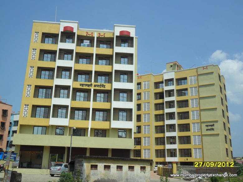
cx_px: 122
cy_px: 91
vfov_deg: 38.7
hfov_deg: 50.1
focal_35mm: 37
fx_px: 260
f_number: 10.1
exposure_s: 1/250
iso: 100
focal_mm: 6.6
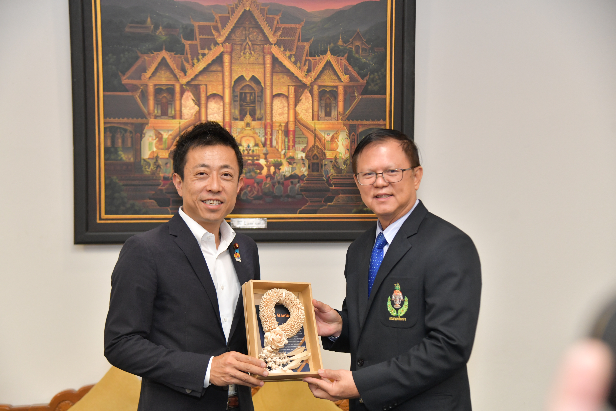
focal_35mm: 52
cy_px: 206
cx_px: 308
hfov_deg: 38.2
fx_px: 890
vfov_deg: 26.0
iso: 2000
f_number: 4
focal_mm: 52
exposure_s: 1/160
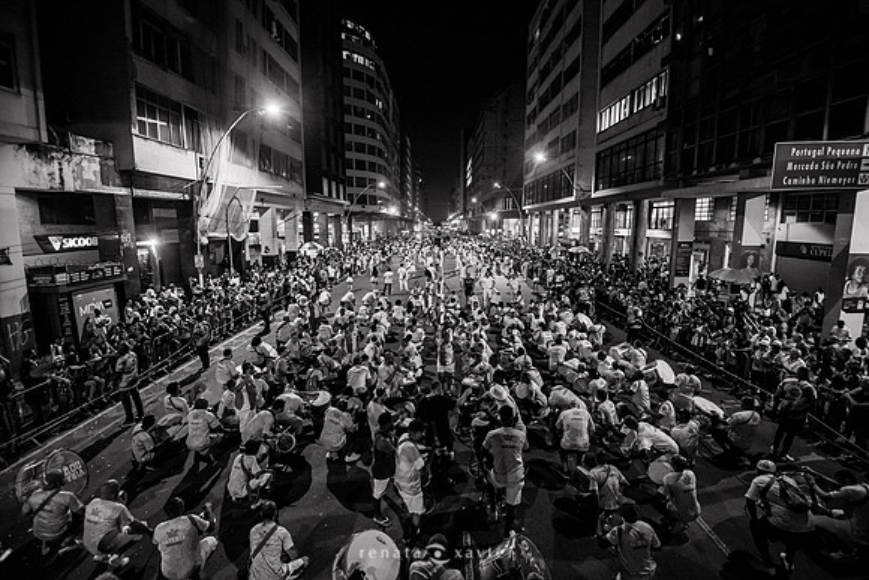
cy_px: 290
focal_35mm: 16
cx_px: 434
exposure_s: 1/40
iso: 320
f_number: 4
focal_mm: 16
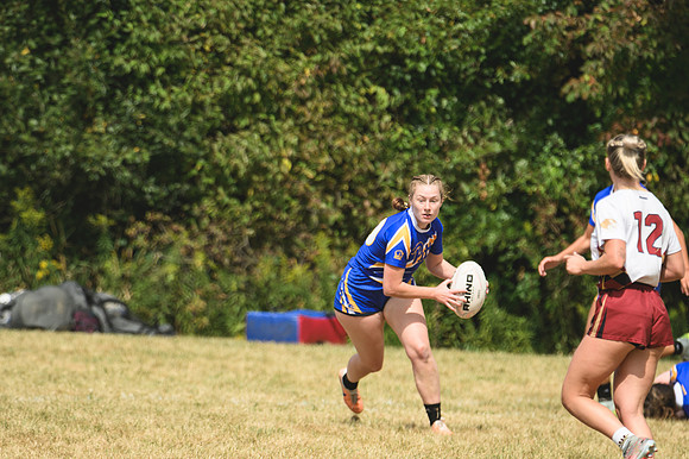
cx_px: 344
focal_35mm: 750
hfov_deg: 2.8
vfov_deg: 1.8
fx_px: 14345
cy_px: 230
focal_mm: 500
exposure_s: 1/1000
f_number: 6.3
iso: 250
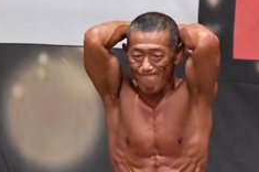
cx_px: 152
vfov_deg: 1.7
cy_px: 245
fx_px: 5697
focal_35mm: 793
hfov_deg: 2.6
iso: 6400
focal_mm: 160
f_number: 5.6
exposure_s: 1/400
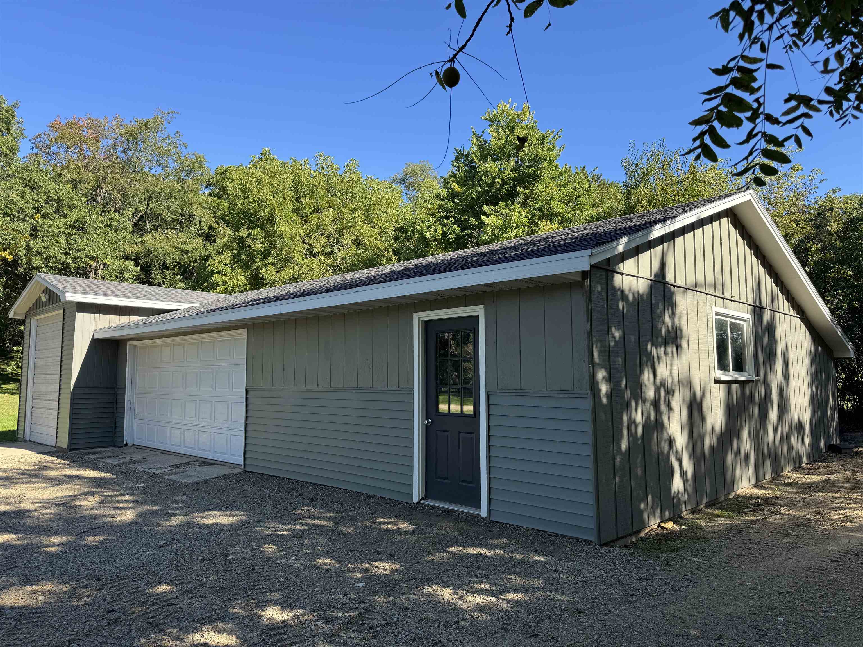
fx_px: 598
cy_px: 324
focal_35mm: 24
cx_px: 432
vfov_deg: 56.8
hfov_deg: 71.6
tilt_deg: +5.4
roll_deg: +0.2
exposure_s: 1/1395
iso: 80
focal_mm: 6.76
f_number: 1.78
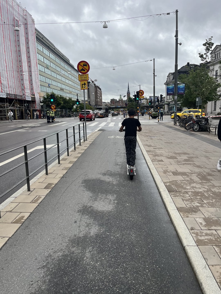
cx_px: 110
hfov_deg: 53.1
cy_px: 147
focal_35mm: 26
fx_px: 221
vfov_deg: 67.3
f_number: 1.6
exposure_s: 1/959
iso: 50
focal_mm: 5.1
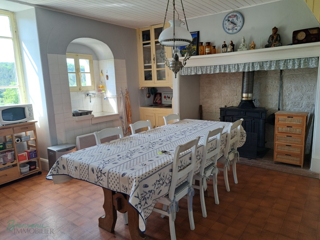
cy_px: 120
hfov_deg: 71.6
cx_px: 160
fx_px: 222
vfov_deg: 56.8
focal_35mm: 24
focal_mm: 5.23
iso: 50
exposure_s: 1/50
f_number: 1.8
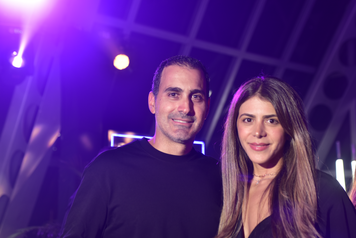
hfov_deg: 35.6
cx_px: 178
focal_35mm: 56
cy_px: 119
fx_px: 554
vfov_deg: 24.2
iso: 320
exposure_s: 1/100
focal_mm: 56
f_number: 3.5
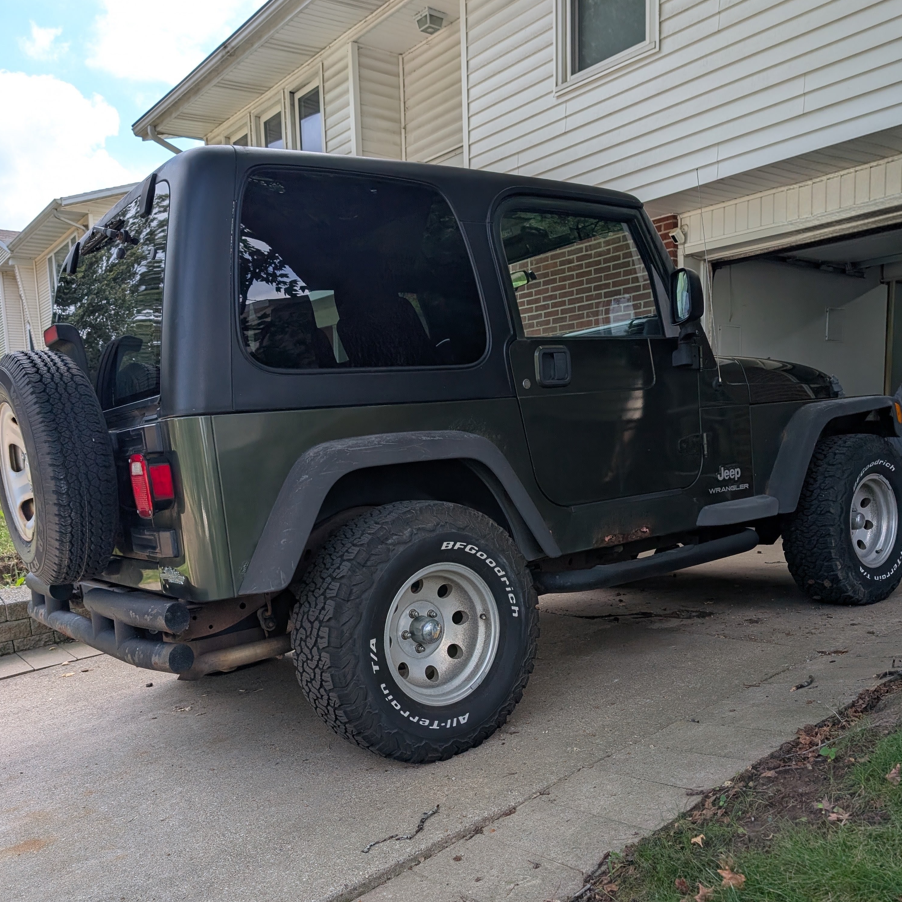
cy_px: 561
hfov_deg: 55.6
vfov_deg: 55.0
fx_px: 855
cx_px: 442
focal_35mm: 29
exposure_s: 1/565
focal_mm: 6.9
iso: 24
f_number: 1.68
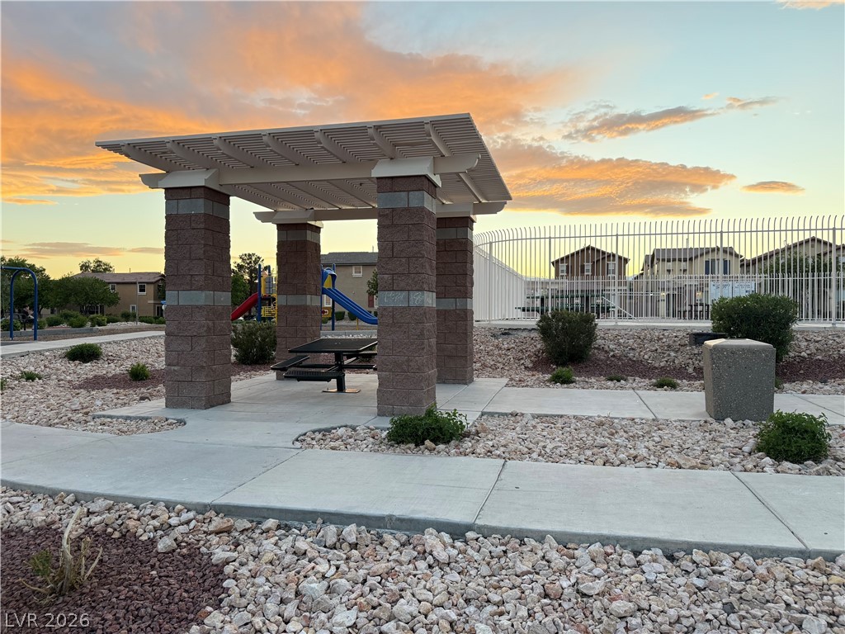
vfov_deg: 56.8
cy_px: 317
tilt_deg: +0.4
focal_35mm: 24
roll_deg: -0.4
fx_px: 586
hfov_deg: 71.6
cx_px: 422
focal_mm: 6.76
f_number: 1.78
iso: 200
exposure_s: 1/243
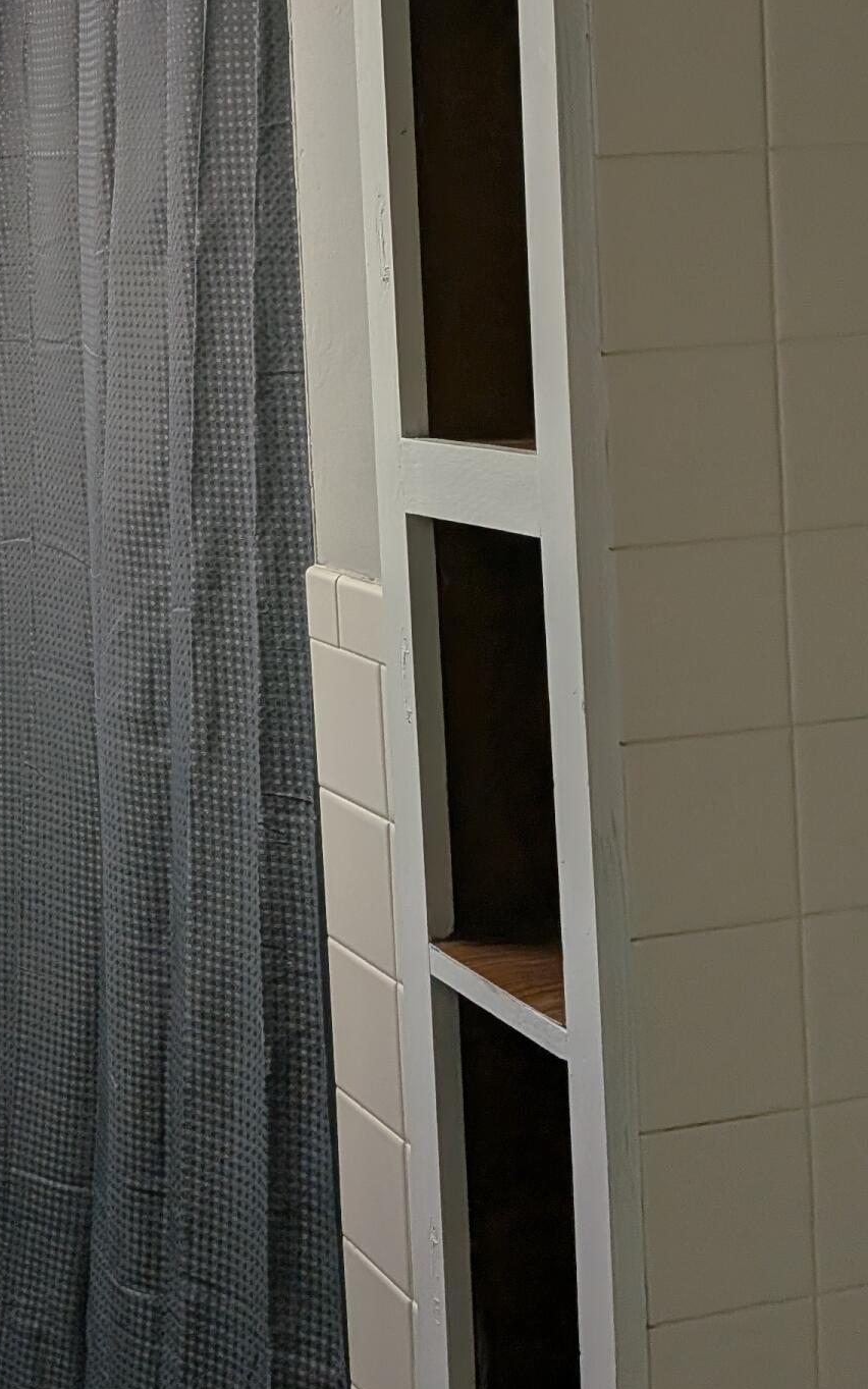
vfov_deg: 35.5
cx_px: -114
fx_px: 2119
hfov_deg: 21.8
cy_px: 362
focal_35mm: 56
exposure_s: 1/699
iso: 29
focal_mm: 4.53
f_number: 1.7
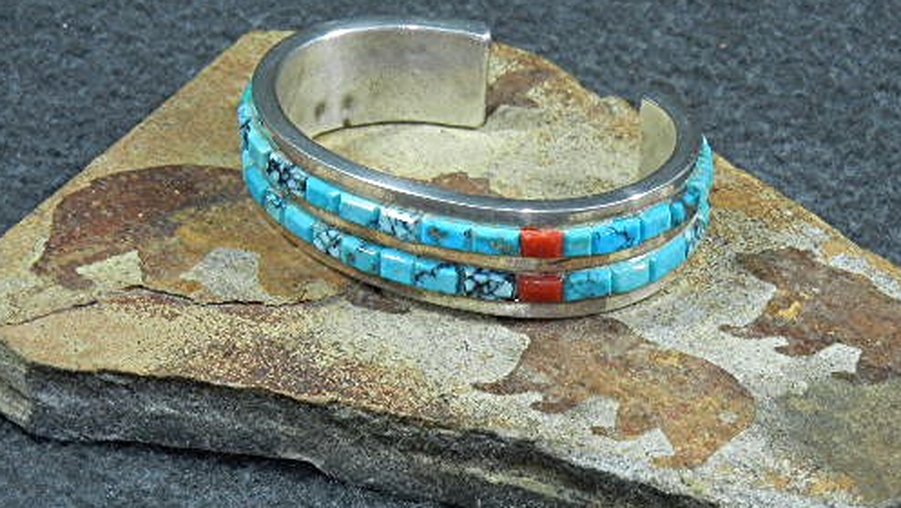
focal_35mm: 108
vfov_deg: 11.2
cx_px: 513
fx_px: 2581
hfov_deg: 19.8
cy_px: 310
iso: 421
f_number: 4.3
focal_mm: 13.9
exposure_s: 1/30
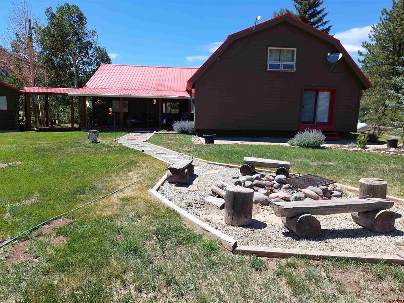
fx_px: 280
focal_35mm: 24
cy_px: 152
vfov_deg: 56.8
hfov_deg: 71.6
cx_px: 202
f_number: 1.8
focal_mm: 5.23
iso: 40
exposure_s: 1/1187
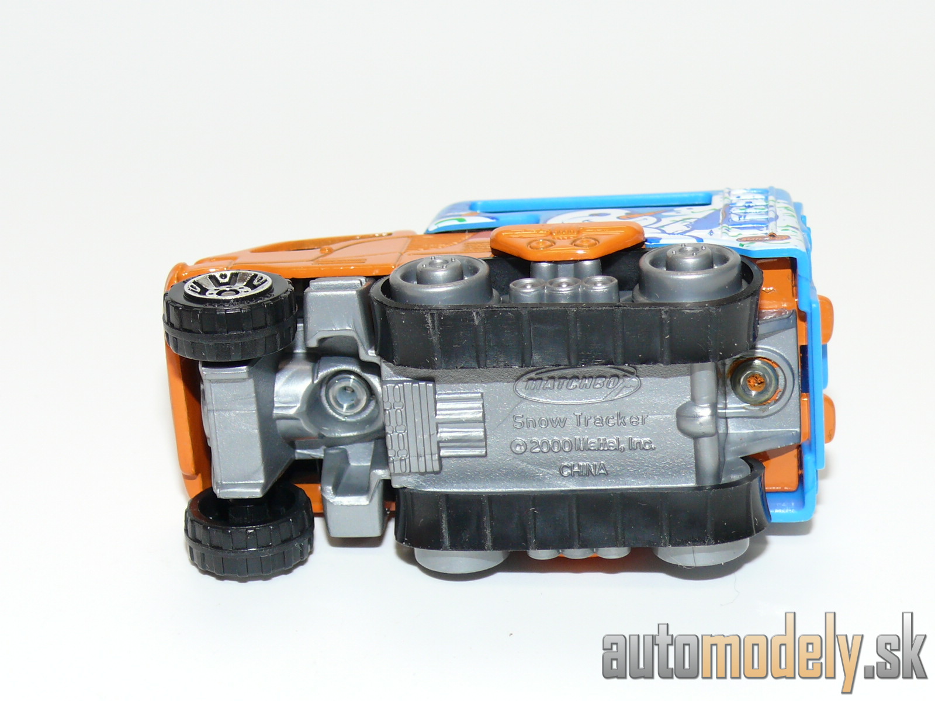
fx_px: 2404
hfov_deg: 22.0
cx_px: 468
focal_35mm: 89
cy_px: 350
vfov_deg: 16.6
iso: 100
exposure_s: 1/30
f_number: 4
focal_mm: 12.5
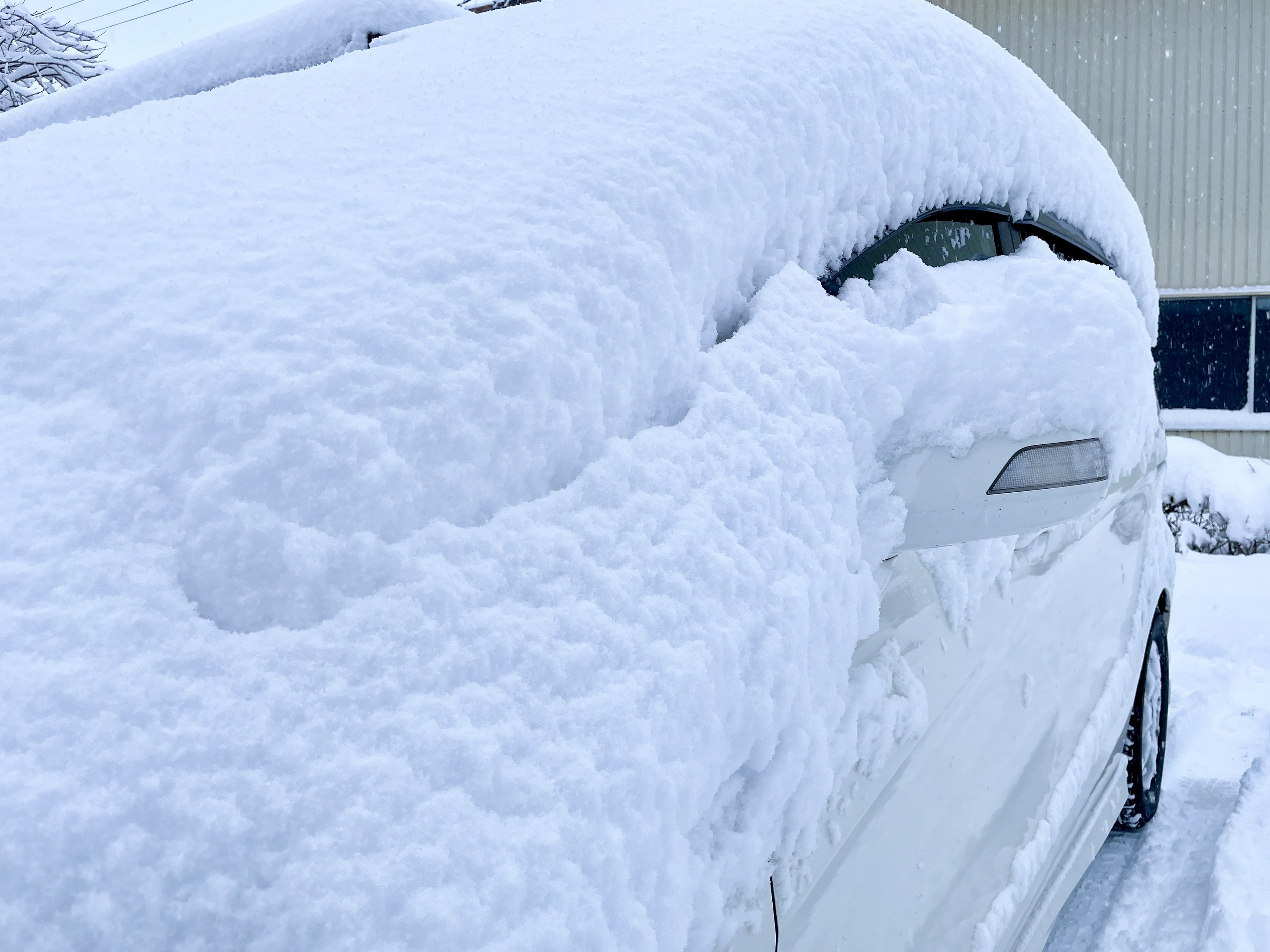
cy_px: 470
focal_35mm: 27
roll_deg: -0.1
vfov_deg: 51.3
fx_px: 991
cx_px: 656
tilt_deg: -0.1
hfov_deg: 65.3
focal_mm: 4.2
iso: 32
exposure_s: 1/208
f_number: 1.6
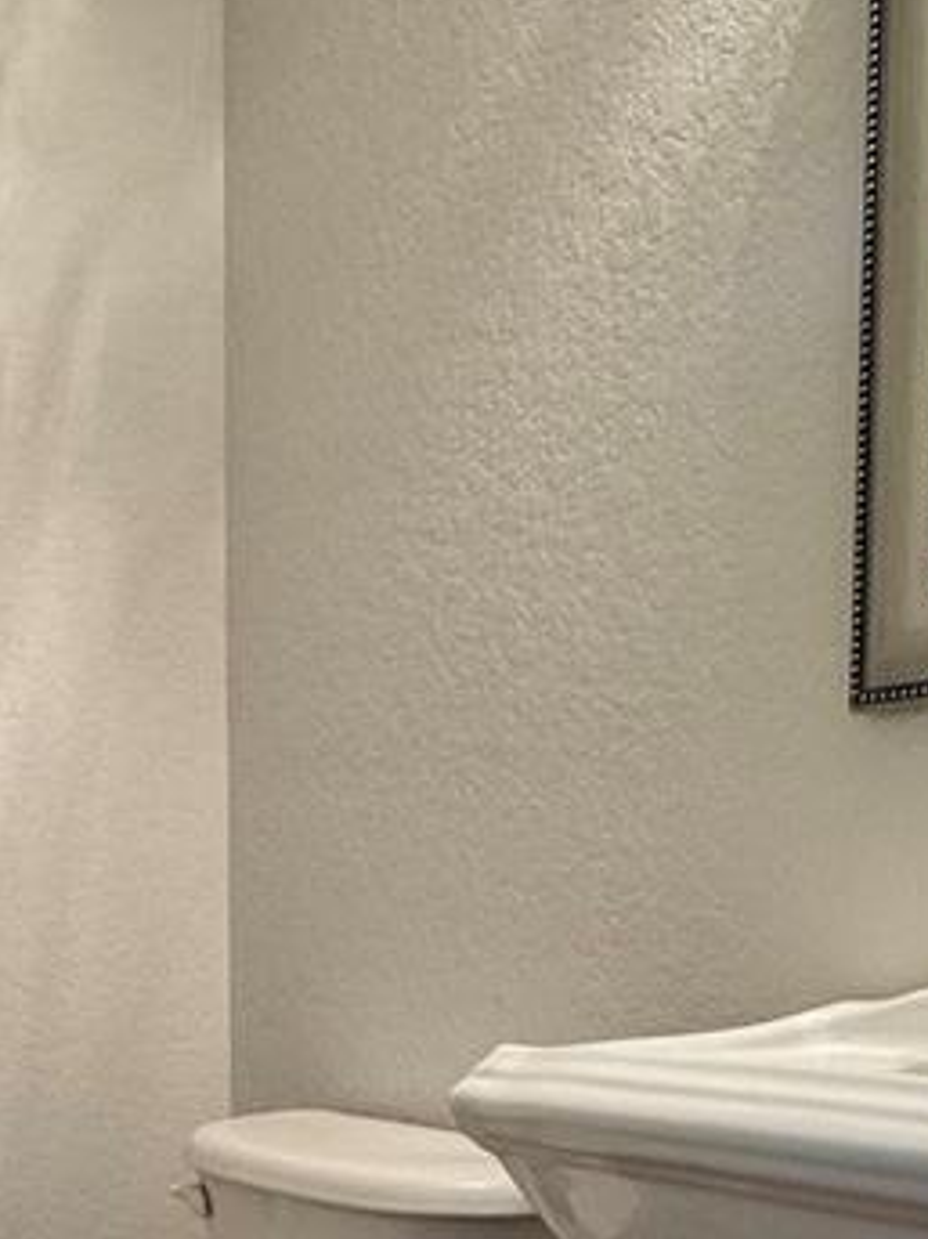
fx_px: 1753
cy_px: 1098
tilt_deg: -5.6
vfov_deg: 36.7
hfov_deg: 28.9
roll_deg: +0.6
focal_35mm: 49
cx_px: 173
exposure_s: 1/60
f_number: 2.2
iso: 200
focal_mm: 2.22
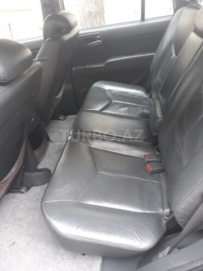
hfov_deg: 51.4
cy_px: 136
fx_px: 211
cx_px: 102
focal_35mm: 27
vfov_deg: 65.3
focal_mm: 3.71
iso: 125
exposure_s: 1/50
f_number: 1.7
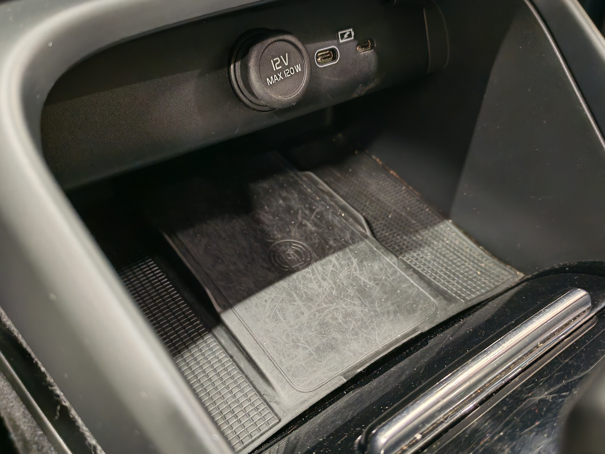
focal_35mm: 32
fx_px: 559
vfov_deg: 44.2
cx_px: 302
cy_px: 227
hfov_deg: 56.8
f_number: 1.9
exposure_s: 1/25
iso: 4000
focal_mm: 6.12
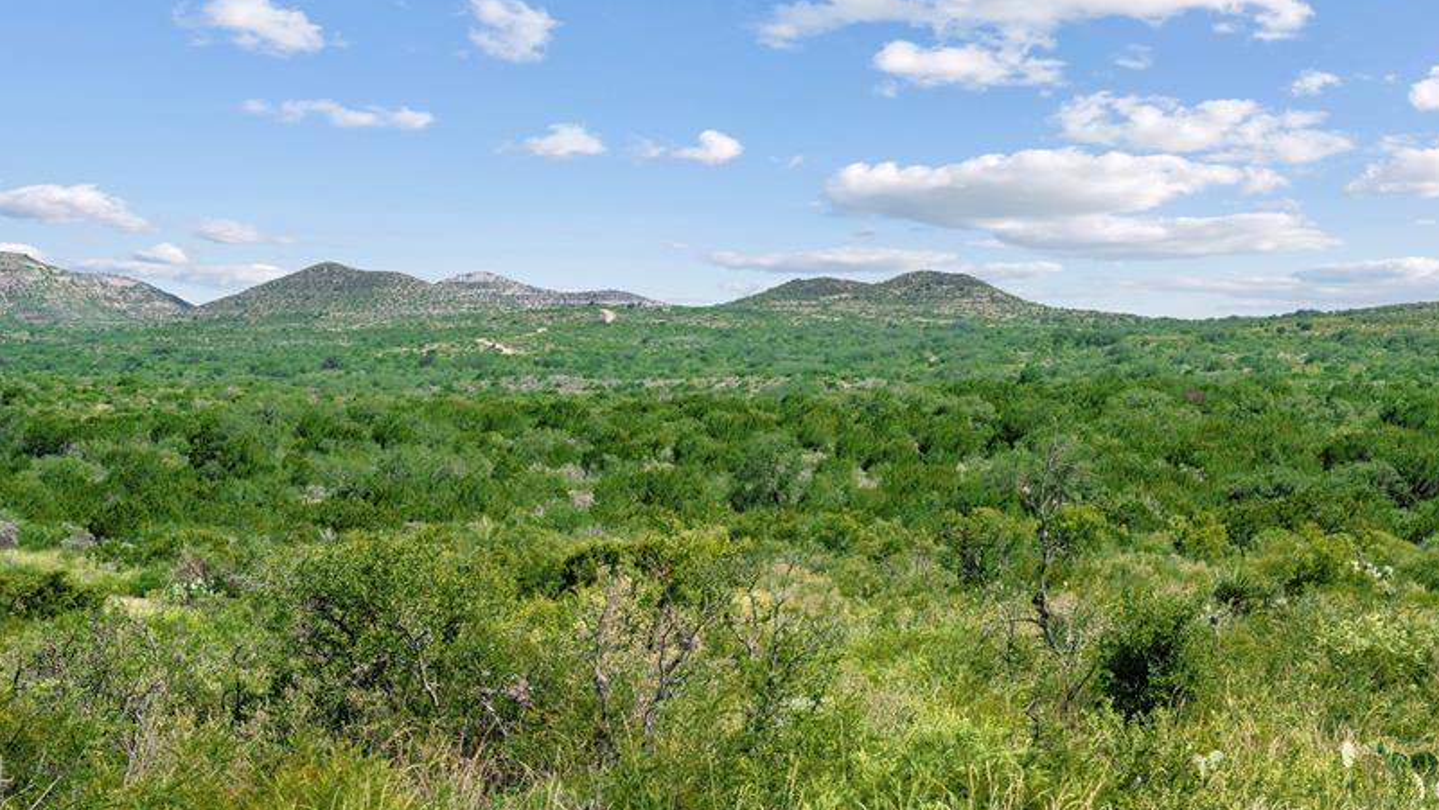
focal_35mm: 83
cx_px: 889
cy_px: 309
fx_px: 3168
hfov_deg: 25.5
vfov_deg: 14.6
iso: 80
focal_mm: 62
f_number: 11
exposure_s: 1/100
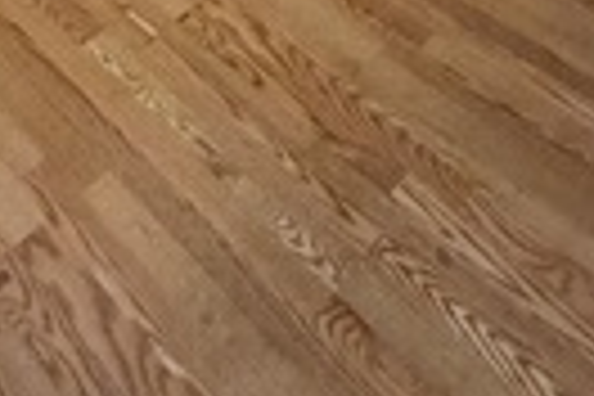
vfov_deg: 15.9
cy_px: -504
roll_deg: -1.3
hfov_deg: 37.1
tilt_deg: -8.6
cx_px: 194
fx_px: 874
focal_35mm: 53
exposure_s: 1/60
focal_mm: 2.22
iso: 320
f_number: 2.2
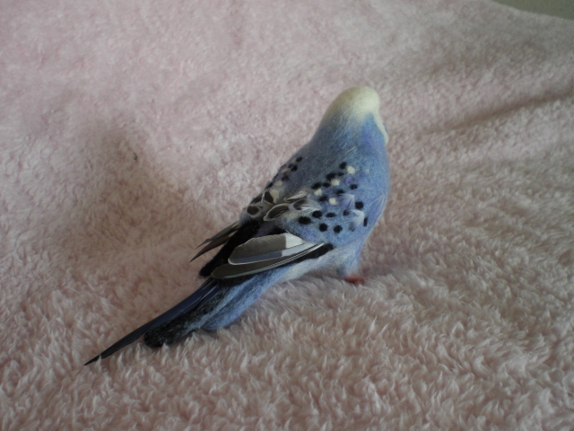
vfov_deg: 37.7
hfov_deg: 49.0
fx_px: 630
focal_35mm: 38
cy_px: 216
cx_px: 287
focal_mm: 6.3
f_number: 3.1
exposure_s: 1/50
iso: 100
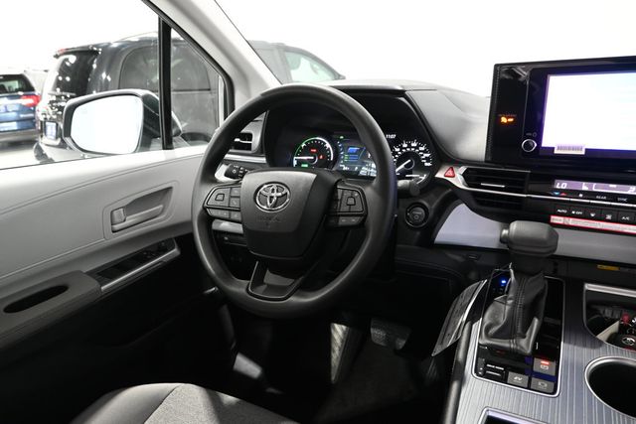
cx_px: 318
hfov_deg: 73.7
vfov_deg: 53.2
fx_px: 424
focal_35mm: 24
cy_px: 212
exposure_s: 1/25
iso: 1800
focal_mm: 16
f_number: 4
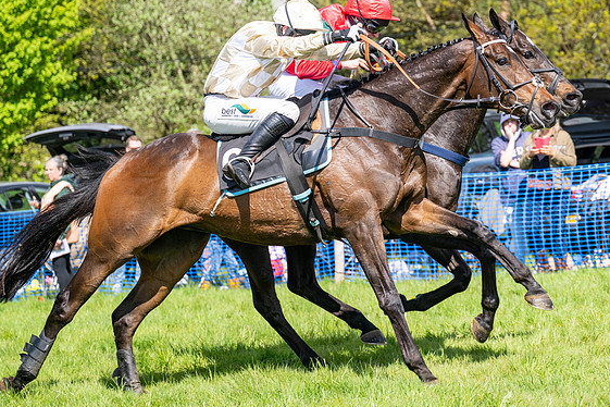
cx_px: 385
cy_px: 165
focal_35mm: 126
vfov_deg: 10.9
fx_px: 2135
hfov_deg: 16.2
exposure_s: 1/2500
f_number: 4
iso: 400
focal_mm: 98
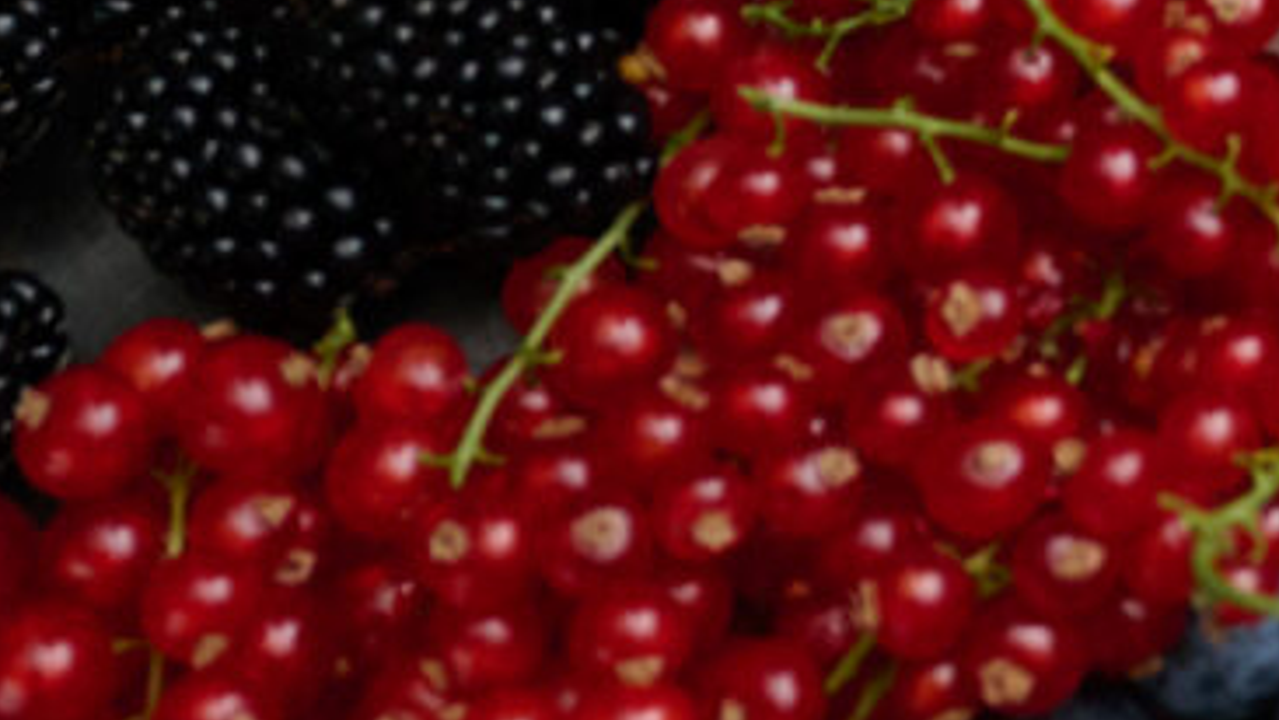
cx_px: 4372
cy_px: -1519
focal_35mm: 286
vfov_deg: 4.1
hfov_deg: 6.6
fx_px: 9701
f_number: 4
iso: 400
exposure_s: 1/250
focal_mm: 39
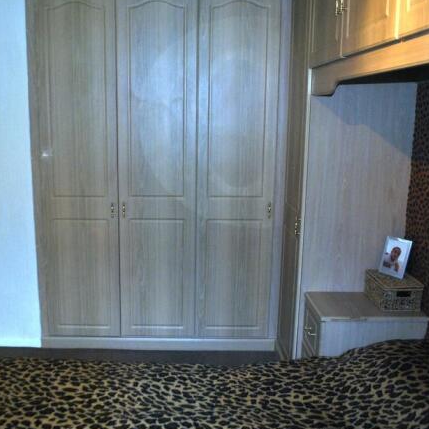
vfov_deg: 47.2
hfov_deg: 47.0
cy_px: 214
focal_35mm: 35
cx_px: 174
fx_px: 491
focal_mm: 18
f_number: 3.5
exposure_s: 1/60
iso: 200
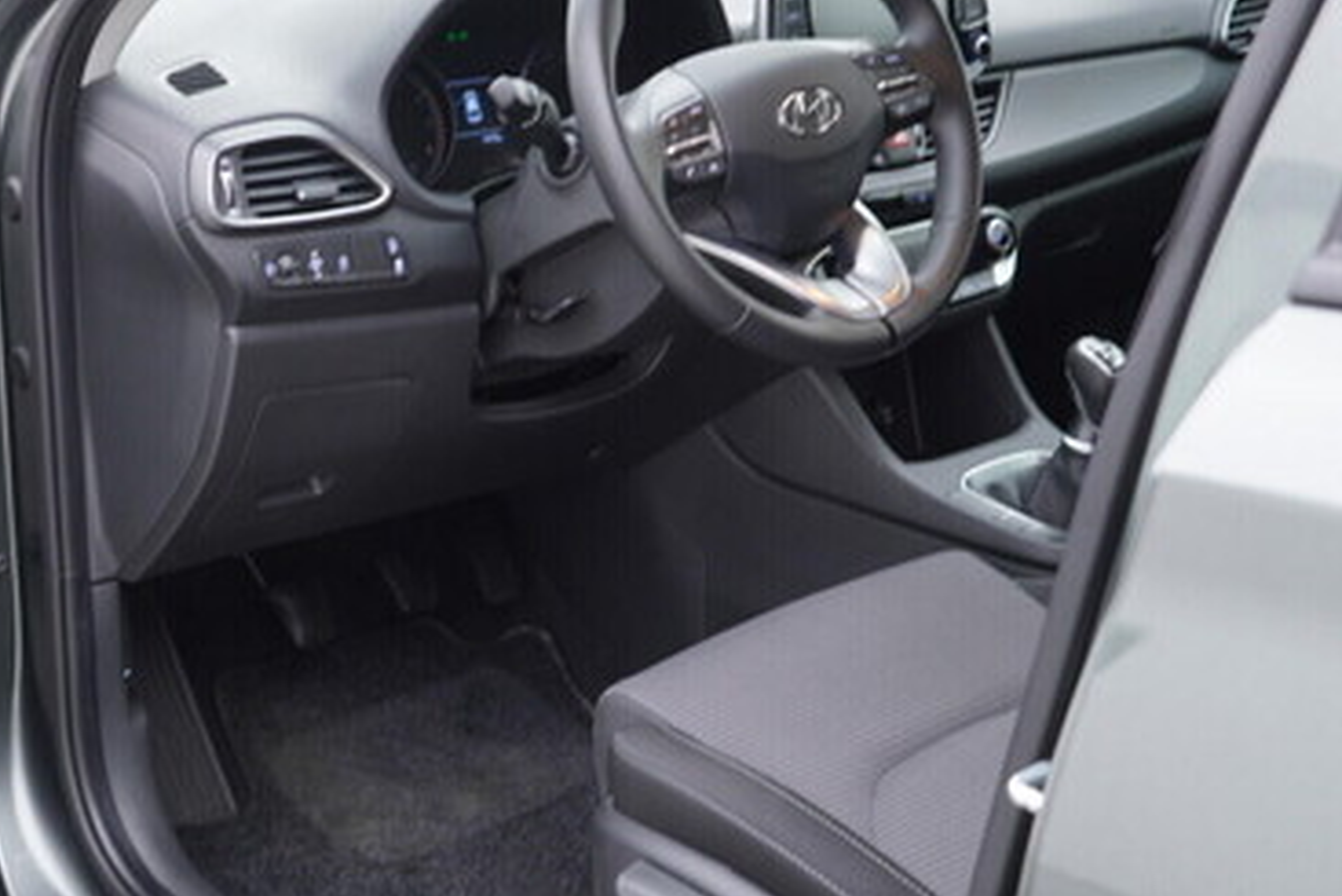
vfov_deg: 25.1
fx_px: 2014
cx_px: 479
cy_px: 463
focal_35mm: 54
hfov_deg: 36.6
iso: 160
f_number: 2.8
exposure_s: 1/40
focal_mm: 24
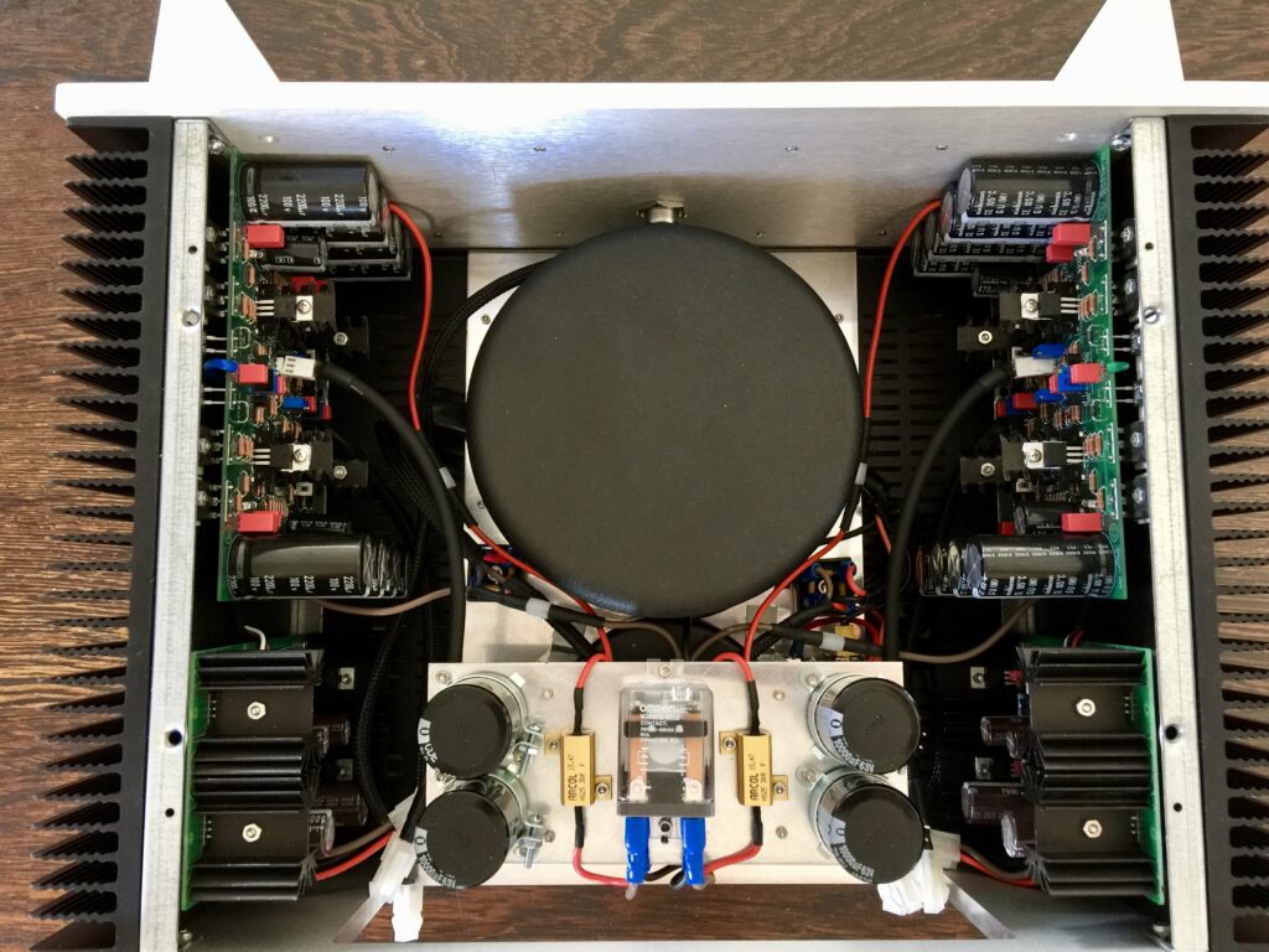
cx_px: 634
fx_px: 1063
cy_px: 476
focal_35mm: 29
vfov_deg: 48.2
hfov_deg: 61.7
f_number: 2.2
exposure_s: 1/17
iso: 100
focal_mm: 4.15
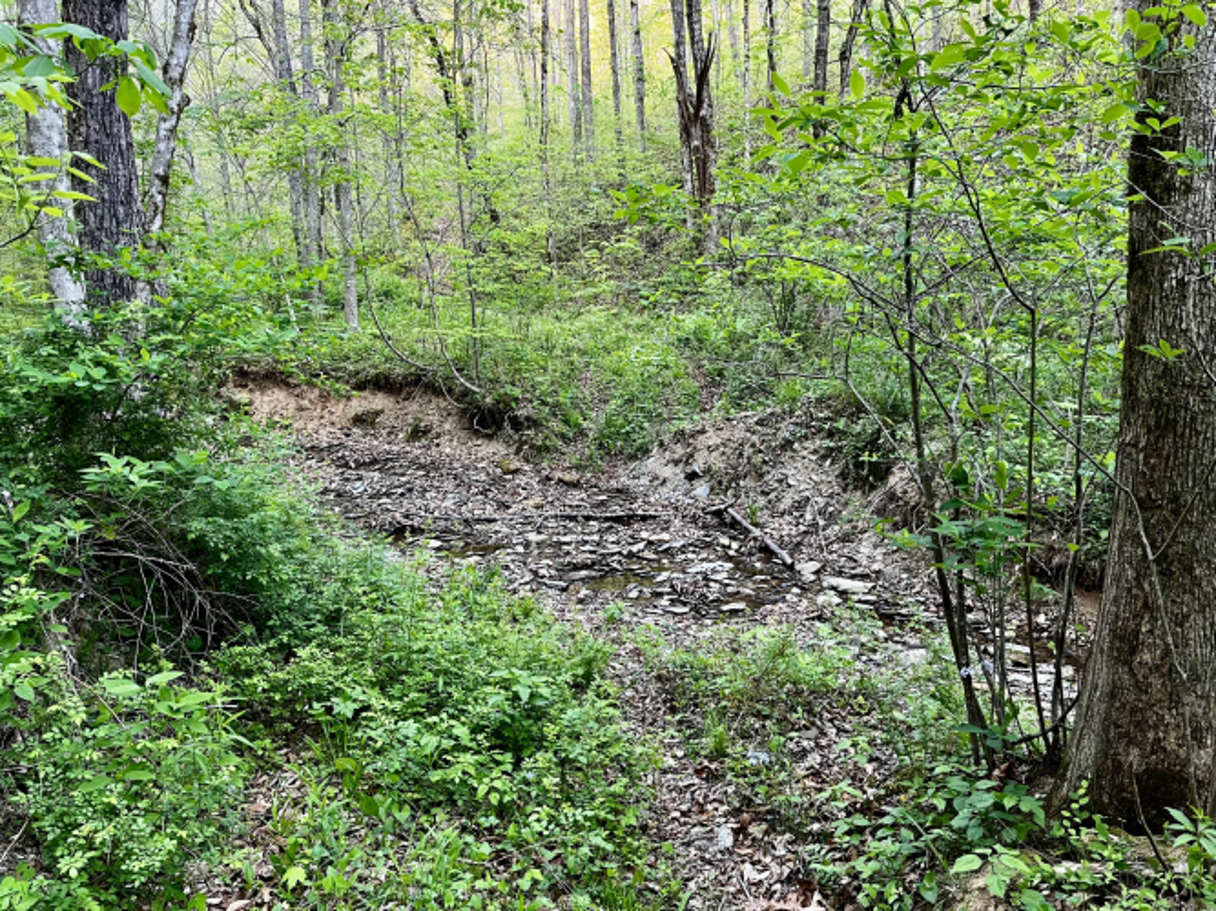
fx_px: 913
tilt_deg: -7.6
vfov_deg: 53.0
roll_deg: +1.0
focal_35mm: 26
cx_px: 608
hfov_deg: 67.3
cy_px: 456
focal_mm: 5.1
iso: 250
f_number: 1.6
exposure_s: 1/60
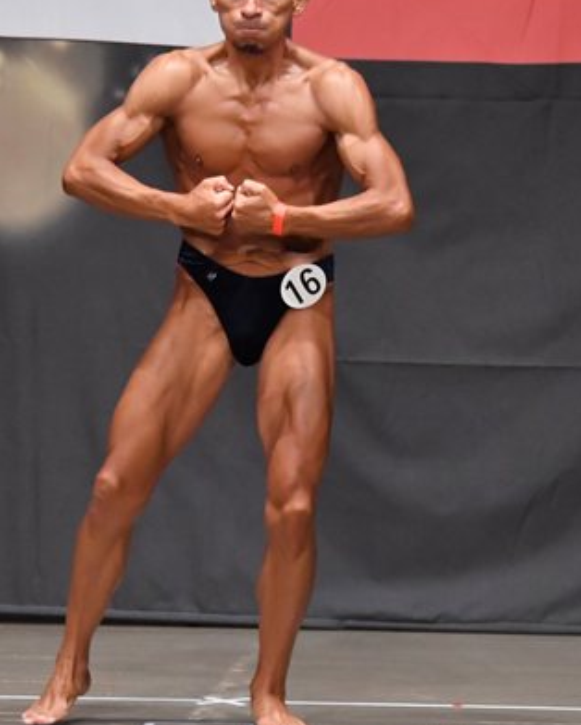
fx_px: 8634
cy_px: 313
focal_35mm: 402
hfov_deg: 3.9
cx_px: 240
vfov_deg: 4.8
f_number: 5.6
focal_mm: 145
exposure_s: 1/400
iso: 6400
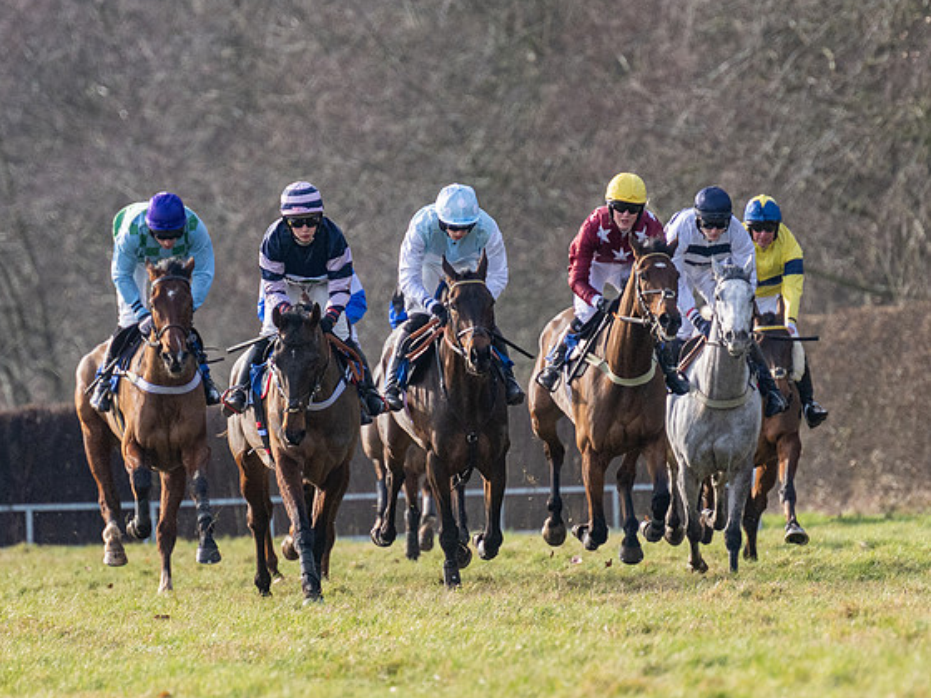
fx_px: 18477
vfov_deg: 2.2
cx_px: 553
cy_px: 446
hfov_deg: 2.9
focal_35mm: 687
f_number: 4
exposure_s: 1/2000
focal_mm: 260
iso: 400
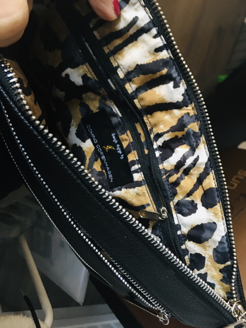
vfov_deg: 61.7
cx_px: 123
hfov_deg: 48.2
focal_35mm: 29
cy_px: 164
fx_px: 275
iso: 80
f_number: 2.2
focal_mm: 4.15
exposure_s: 1/4
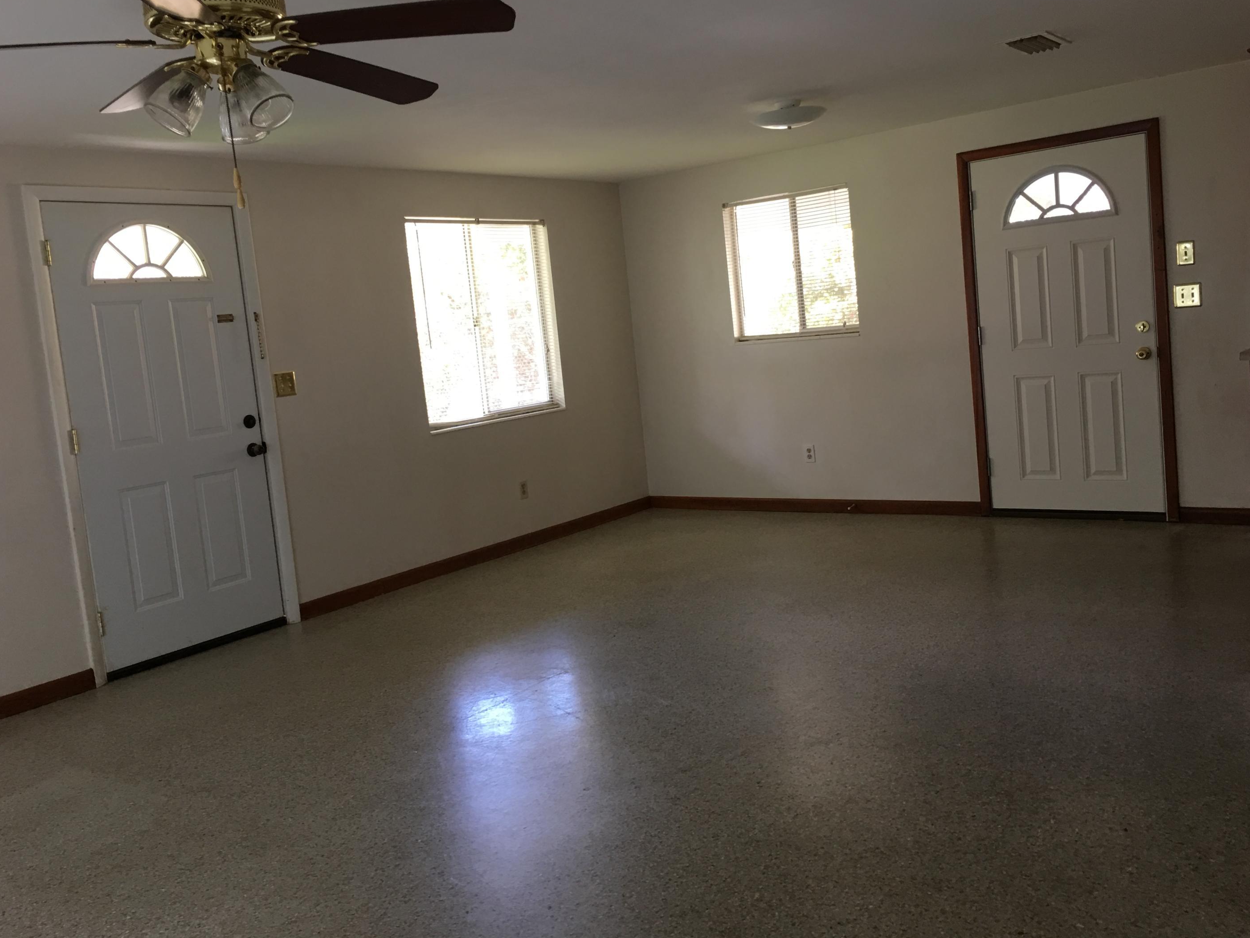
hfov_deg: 58.3
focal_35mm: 31
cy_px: 445
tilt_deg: -3.7
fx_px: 1120
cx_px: 631
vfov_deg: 45.4
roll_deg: +5.9
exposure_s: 1/15
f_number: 2.2
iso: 25
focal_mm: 4.15
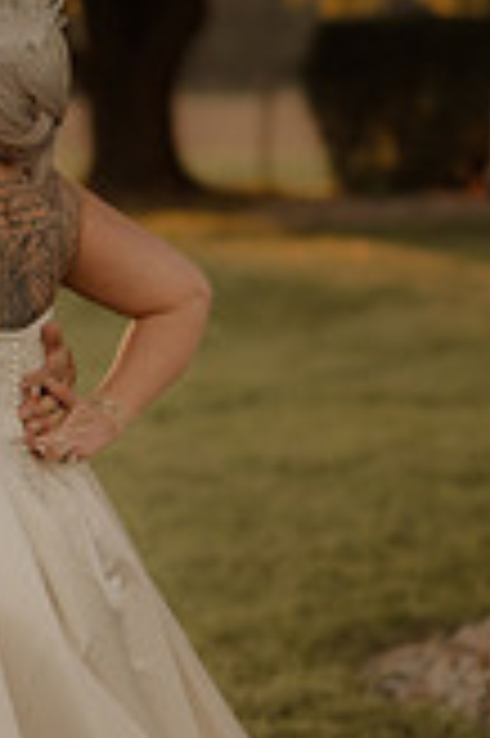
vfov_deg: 11.6
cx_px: -126
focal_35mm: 177
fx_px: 3621
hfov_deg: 7.7
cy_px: 430
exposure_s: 1/400
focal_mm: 50
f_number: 2.8
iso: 200
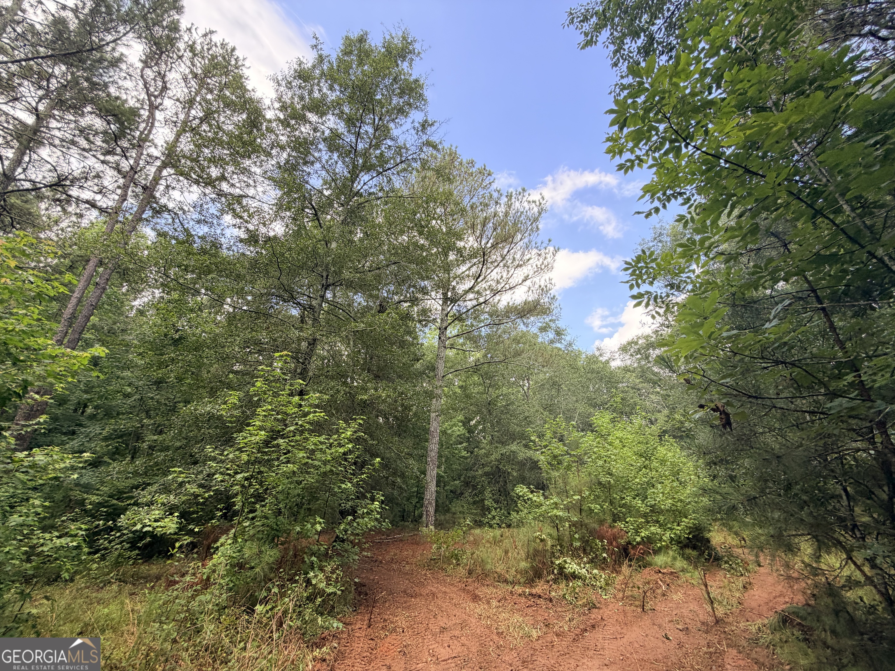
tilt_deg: +20.7
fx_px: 362
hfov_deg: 102.1
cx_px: 448
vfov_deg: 85.7
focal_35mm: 14
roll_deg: -3.6
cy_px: 336
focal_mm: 2.22
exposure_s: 1/234
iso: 40
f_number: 2.2
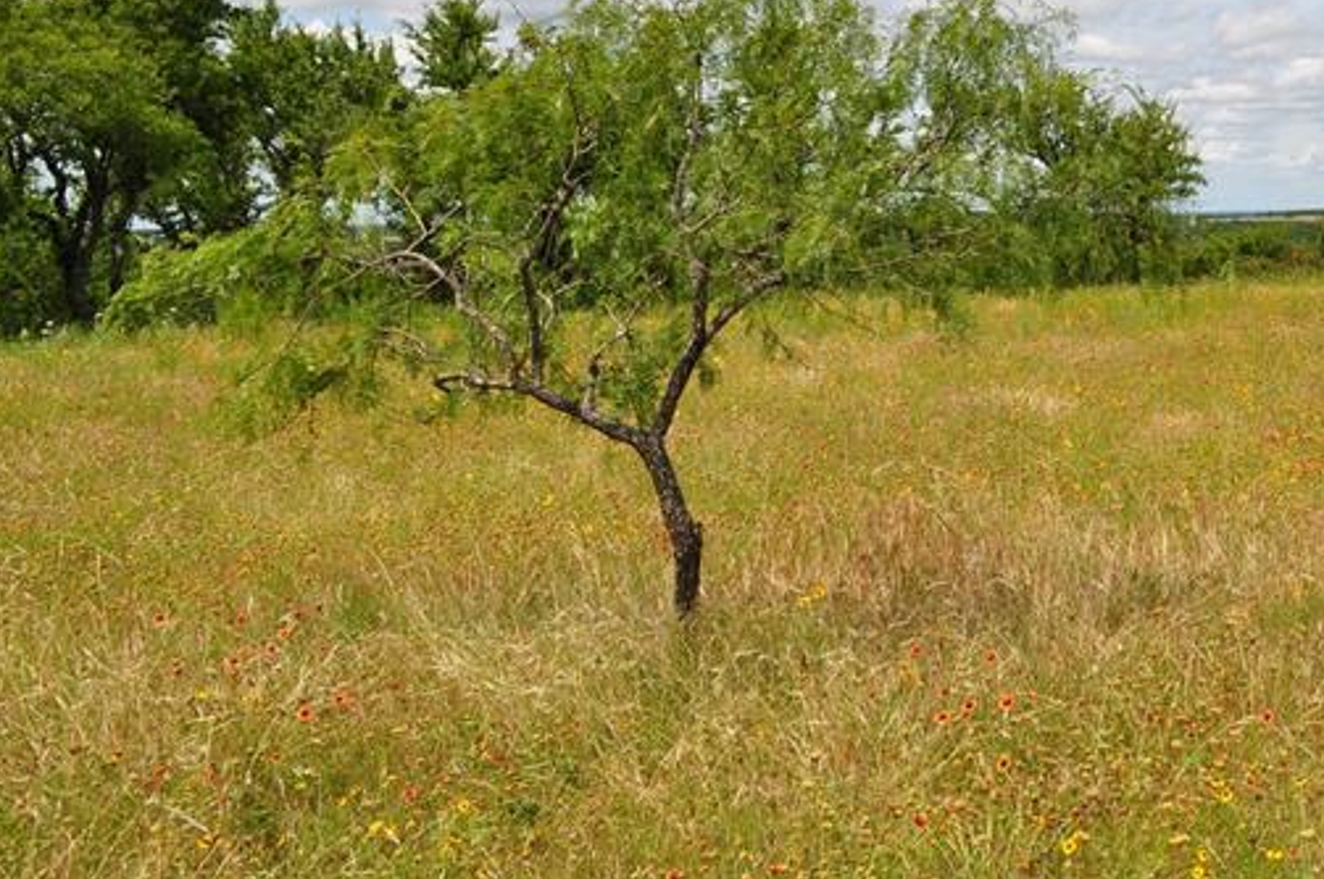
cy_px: 100
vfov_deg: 23.9
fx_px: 2020
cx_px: 1332
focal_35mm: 55
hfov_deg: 33.2
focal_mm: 18
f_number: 11
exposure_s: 1/400
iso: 200
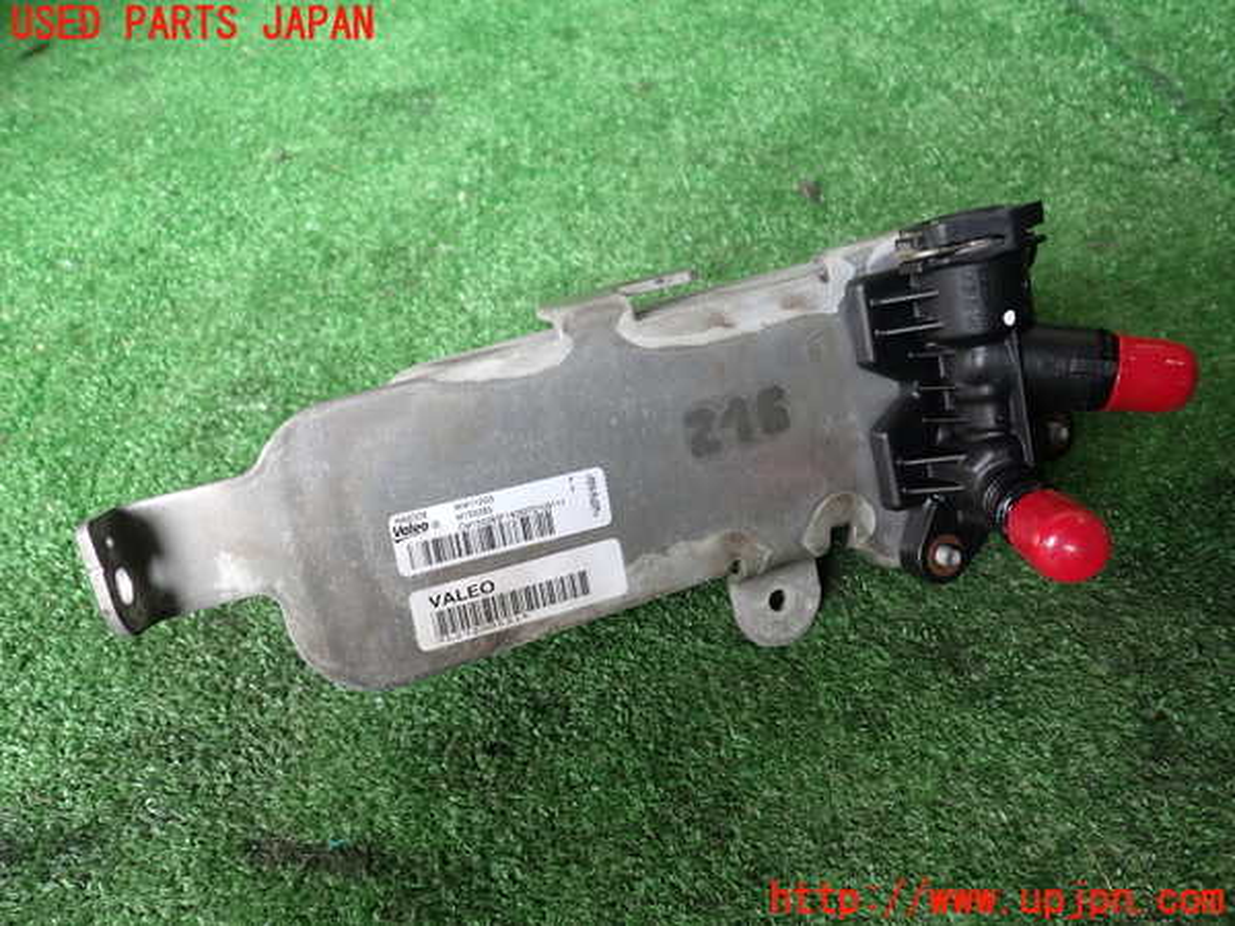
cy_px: 463
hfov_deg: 60.0
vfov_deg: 46.8
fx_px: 1070
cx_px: 618
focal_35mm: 30
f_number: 2.3
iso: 125
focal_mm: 5.4
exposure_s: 1/125
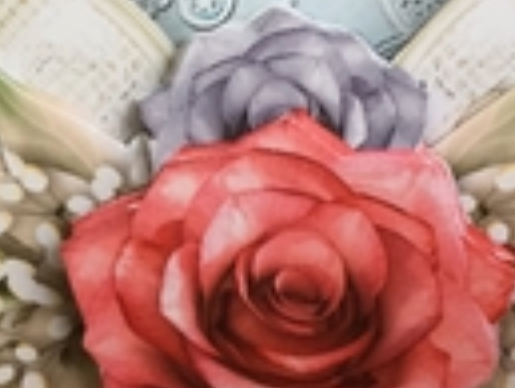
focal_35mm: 108
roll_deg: -0.4
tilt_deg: -21.6
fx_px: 1608
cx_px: 287
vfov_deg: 13.7
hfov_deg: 18.2
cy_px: 262
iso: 50
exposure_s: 1/33
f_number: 2.4
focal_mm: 3.3
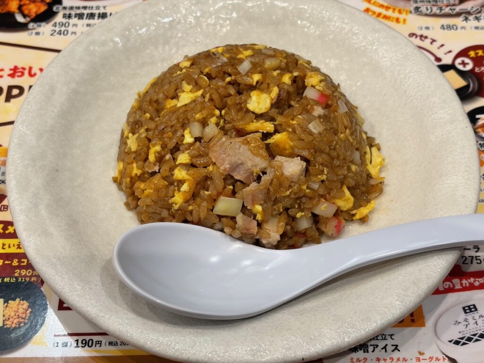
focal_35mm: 52
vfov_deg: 28.0
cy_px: 182
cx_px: 242
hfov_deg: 36.8
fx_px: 727
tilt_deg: -55.2
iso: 64
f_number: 1.6
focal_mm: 5.96
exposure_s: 1/50
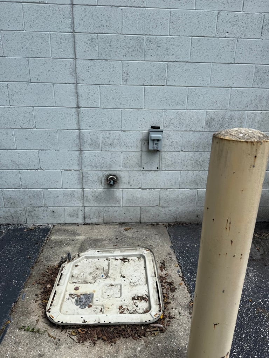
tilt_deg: -19.5
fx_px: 249
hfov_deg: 56.8
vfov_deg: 71.6
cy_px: 179
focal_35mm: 24
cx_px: 134
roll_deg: -1.6
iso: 80
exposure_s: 1/2232
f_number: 1.78
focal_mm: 6.76
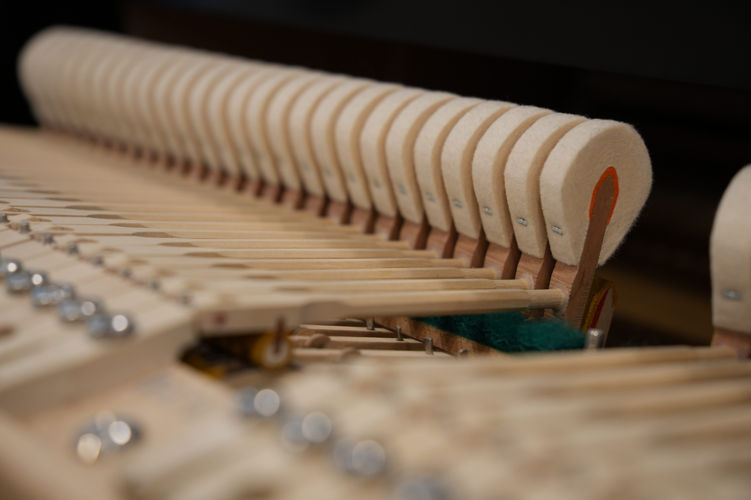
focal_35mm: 56
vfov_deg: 24.4
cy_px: 250
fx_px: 1158
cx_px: 376
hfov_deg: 35.9
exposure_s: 1/60
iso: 500
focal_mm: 37
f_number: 2.8
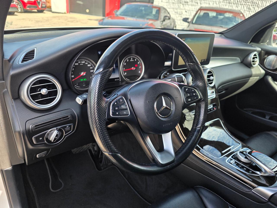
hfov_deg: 73.9
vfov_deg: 58.9
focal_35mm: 23
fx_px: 184
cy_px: 104
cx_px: 138
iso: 32
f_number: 1.7
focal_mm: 6.3
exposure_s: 1/180
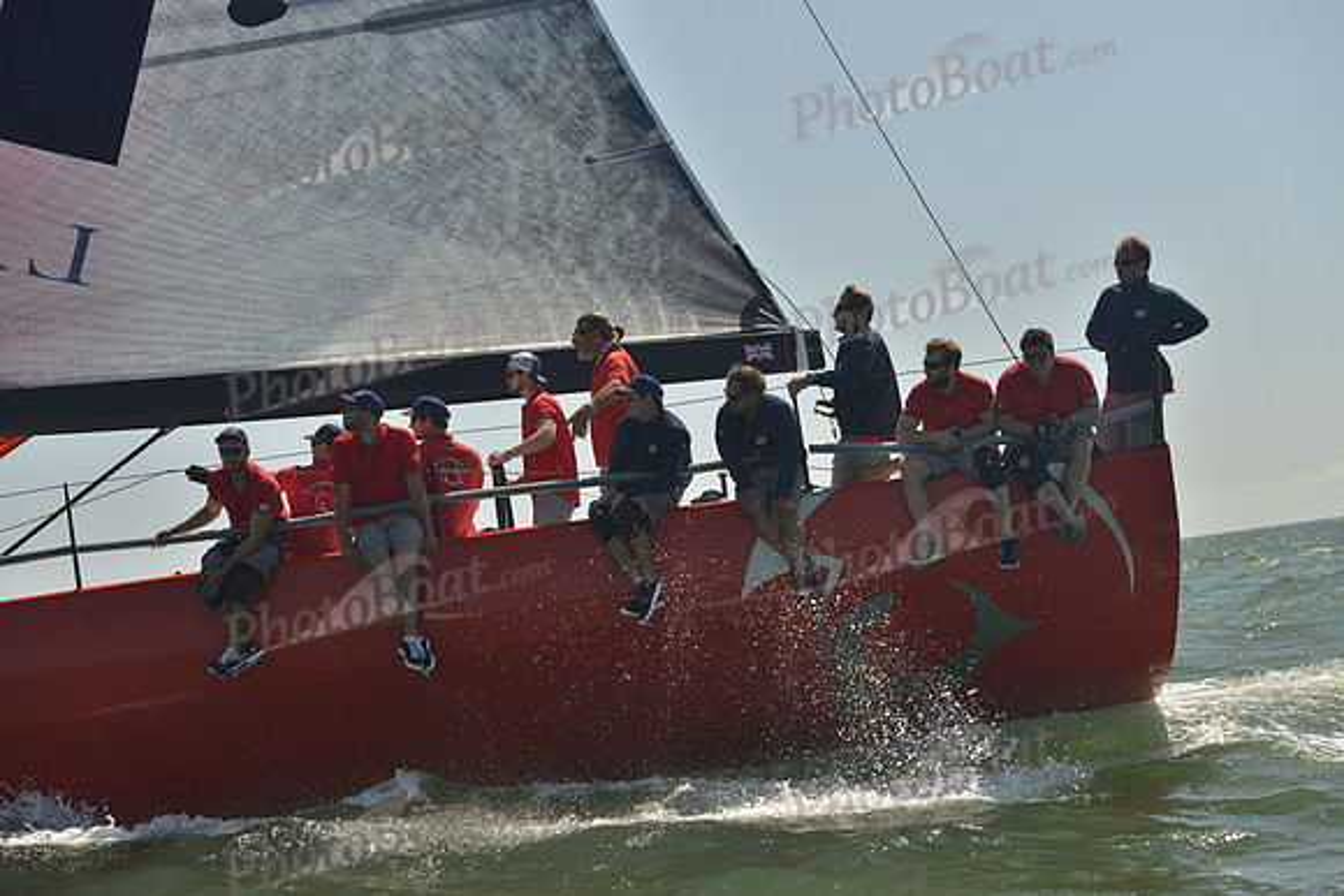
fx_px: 2913
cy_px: 448
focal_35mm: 78
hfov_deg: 26.0
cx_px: 672
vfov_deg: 17.5
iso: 280
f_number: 5.6
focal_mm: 78
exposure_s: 1/1000
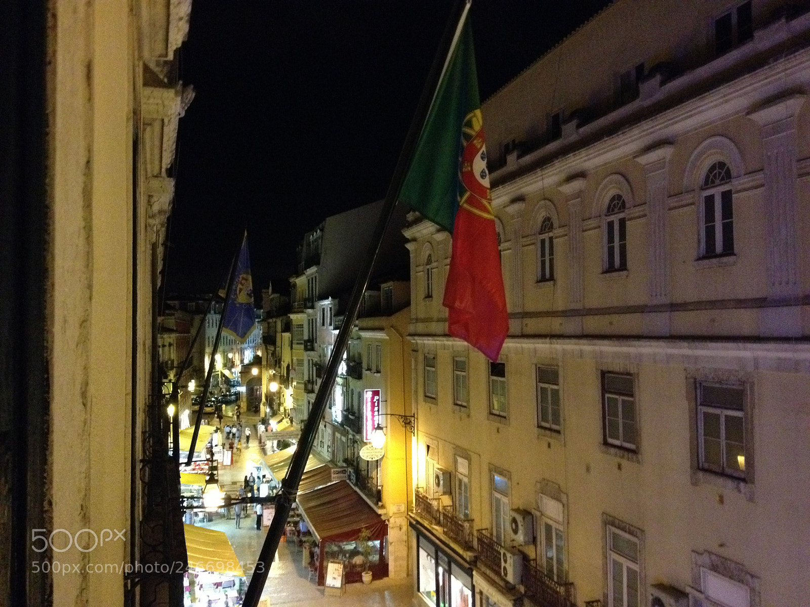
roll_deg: +0.3
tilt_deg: -2.9
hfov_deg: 52.6
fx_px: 819
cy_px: 304
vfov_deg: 40.7
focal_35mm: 35
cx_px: 405
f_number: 2.4
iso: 800
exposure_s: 1/15
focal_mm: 4.28
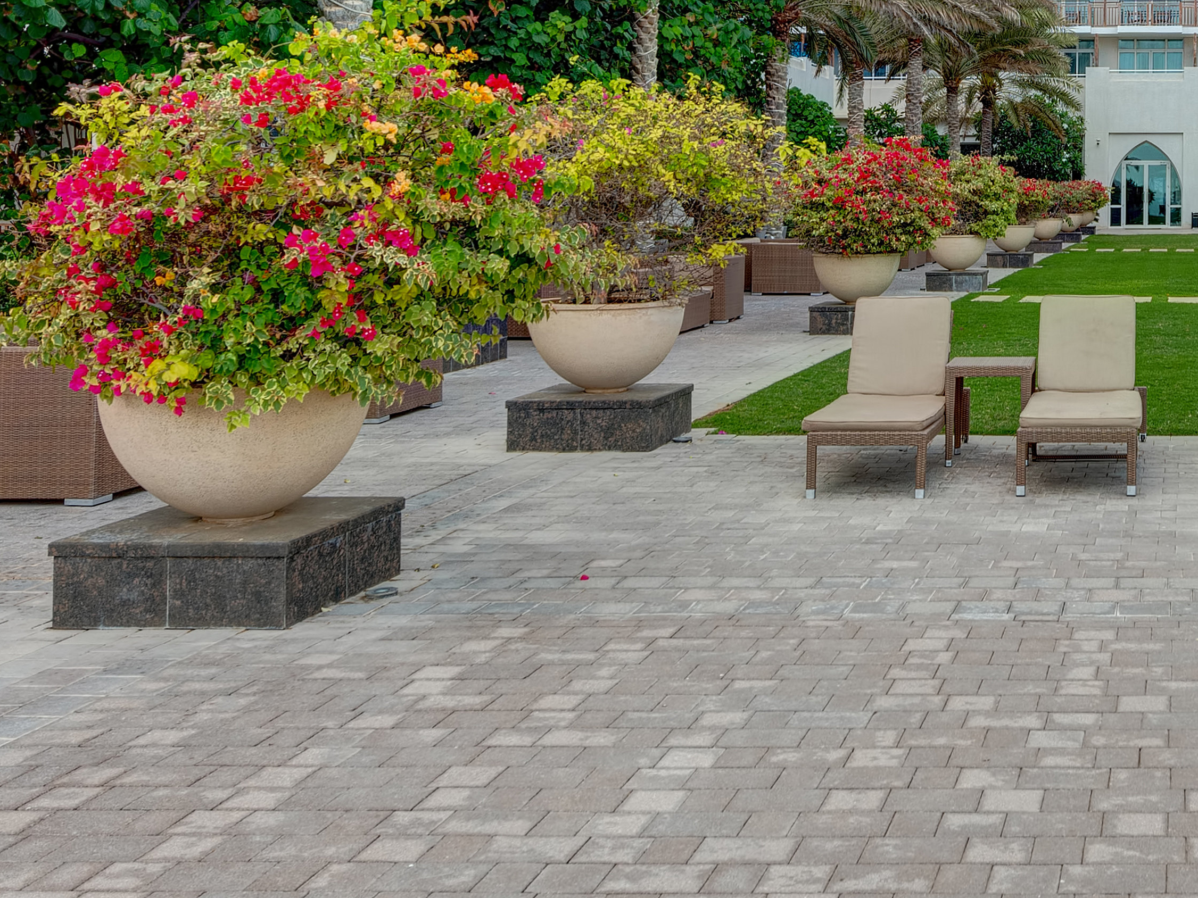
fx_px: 1523
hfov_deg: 39.1
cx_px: 1132
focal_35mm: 44
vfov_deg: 32.1
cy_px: 194
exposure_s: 1/200
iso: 100
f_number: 8
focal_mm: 14
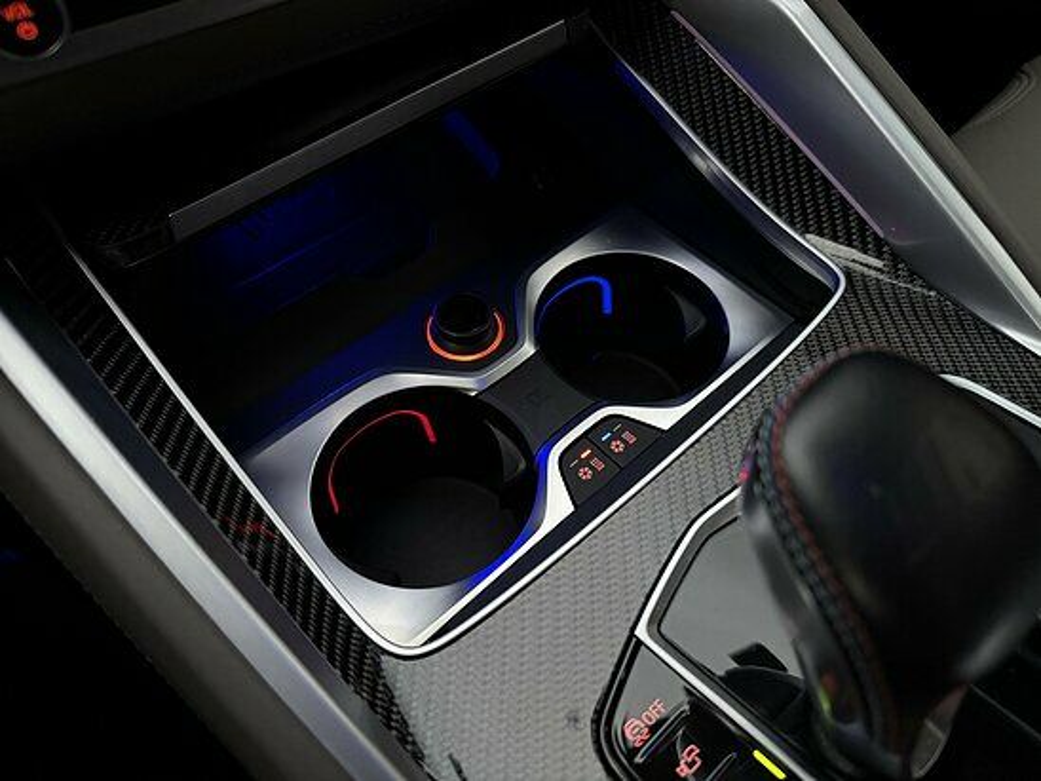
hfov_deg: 71.6
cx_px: 520
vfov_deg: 56.8
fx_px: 722
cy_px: 390
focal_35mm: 24
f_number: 1.78
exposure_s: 1/30
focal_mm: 6.76
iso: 1250
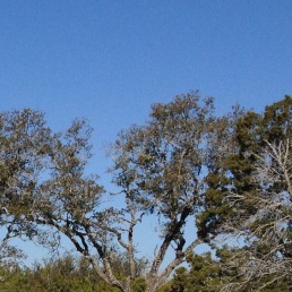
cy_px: 413
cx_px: -92
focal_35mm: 123
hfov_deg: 13.6
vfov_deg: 13.5
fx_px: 1174
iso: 50
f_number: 2.4
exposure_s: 1/3067
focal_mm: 4.28
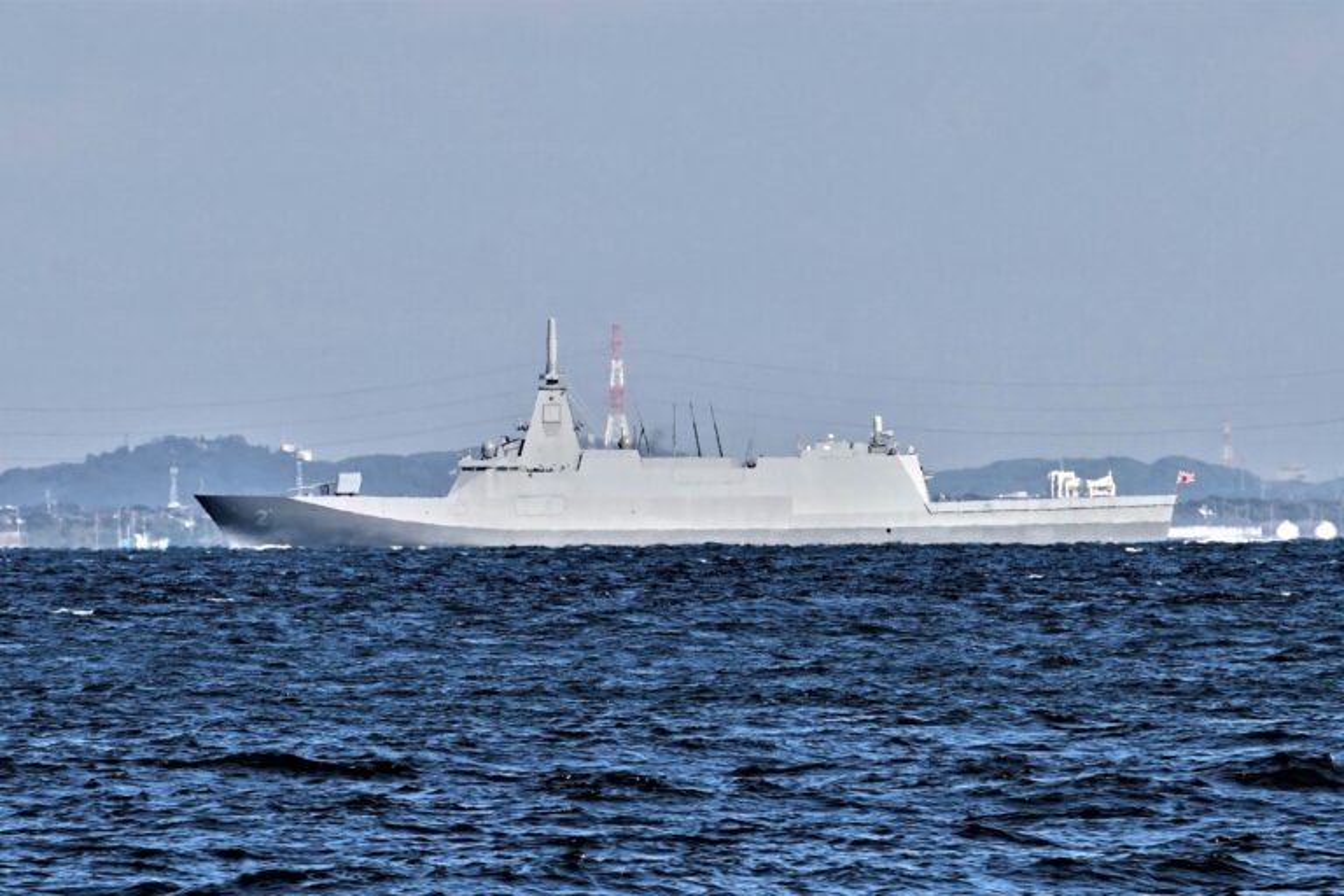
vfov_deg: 4.6
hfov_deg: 6.9
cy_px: 448
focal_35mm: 300
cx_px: 672
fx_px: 11199
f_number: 11
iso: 400
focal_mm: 200
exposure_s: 1/640
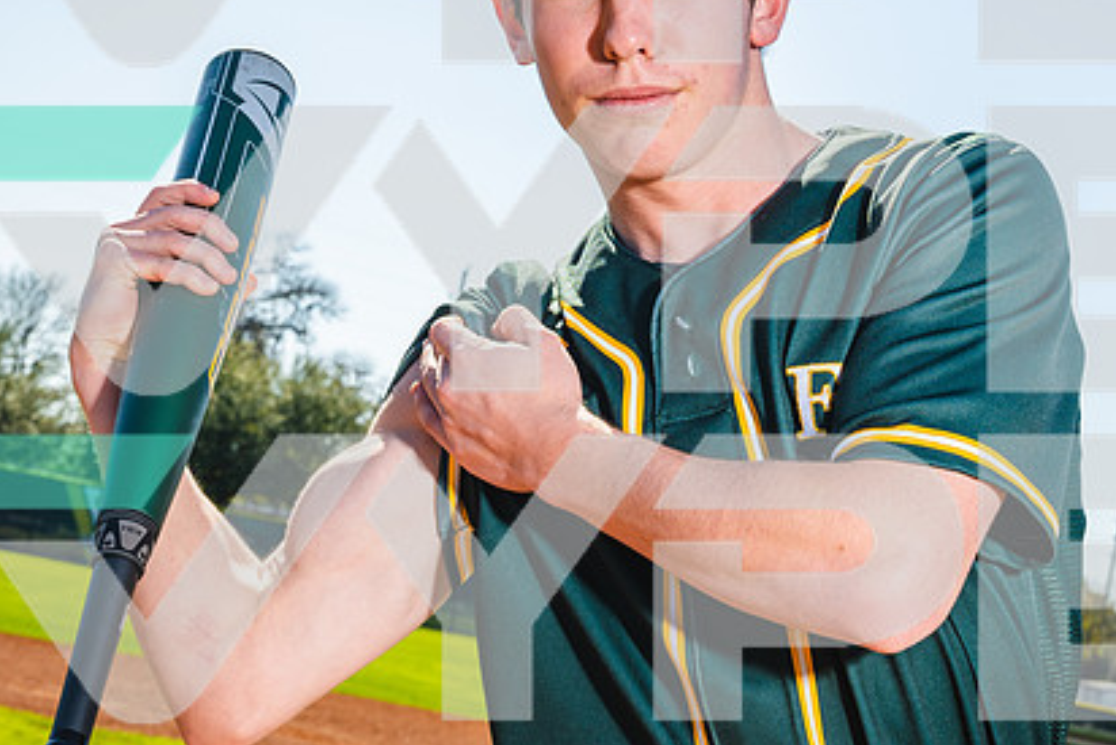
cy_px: 504
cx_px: 623
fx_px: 2729
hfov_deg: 23.1
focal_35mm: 88
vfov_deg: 15.5
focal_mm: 40
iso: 100
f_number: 9
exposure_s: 1/125
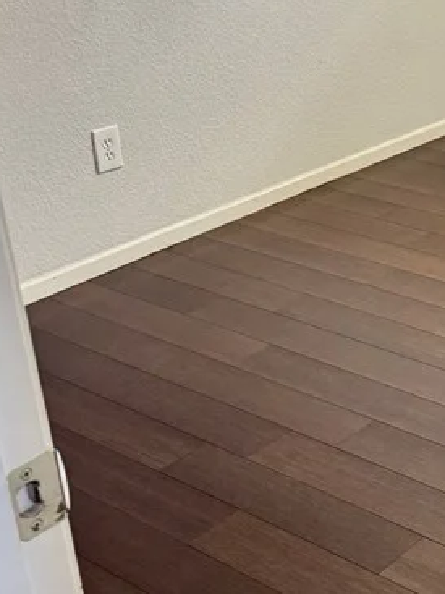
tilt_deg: -22.6
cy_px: 233
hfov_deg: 20.3
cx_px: 552
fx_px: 1149
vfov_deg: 28.9
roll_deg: +1.5
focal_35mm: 67
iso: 200
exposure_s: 1/121
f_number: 1.78
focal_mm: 6.76
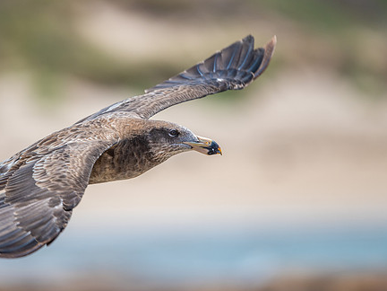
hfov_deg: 2.5
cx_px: 133
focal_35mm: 782
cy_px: 117
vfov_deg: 1.9
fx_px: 8743
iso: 160
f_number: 5.6
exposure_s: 1/1600
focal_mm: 500
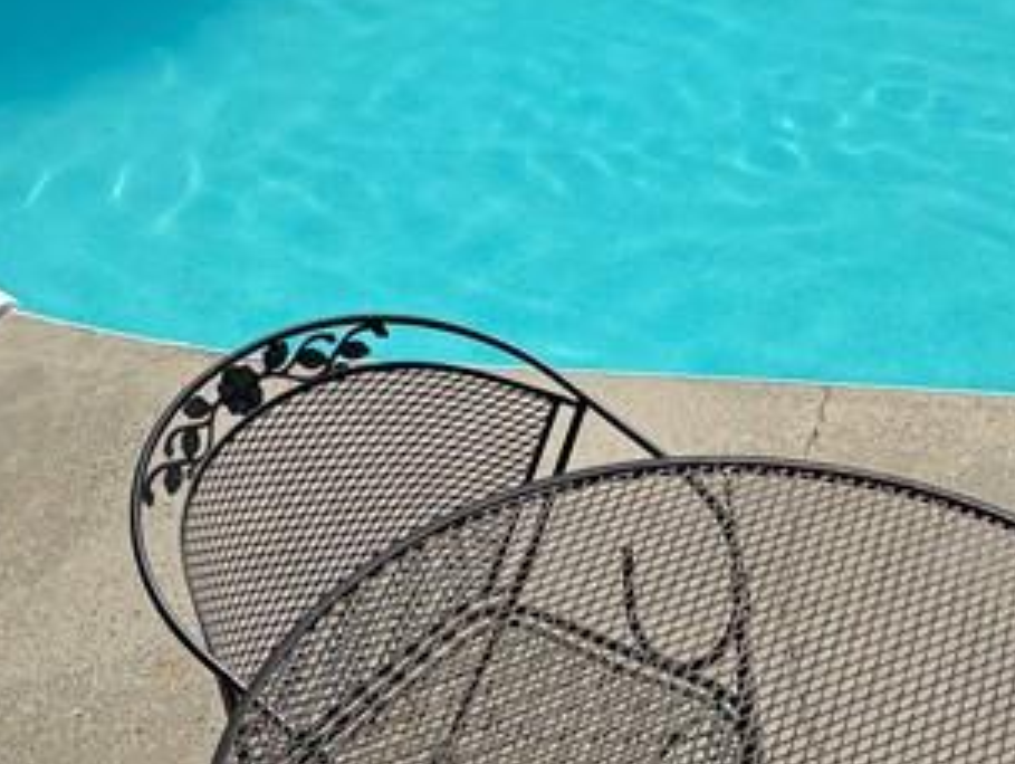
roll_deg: +0.4
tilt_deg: -20.4
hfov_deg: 24.1
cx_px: 499
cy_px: -248
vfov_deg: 17.1
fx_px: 2378
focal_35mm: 81
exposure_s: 1/7937
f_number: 1.78
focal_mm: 6.76
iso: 80
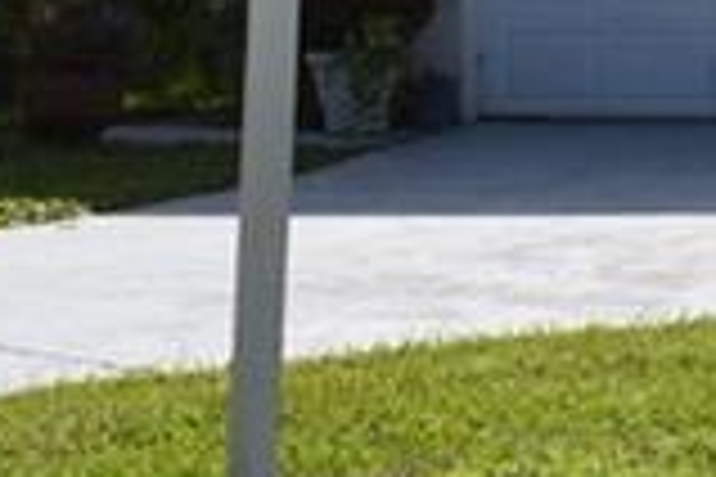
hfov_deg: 7.3
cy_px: -644
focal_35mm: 270
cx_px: 1450
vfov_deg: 5.0
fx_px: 5370
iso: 100
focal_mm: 28
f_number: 9
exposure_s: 1/320
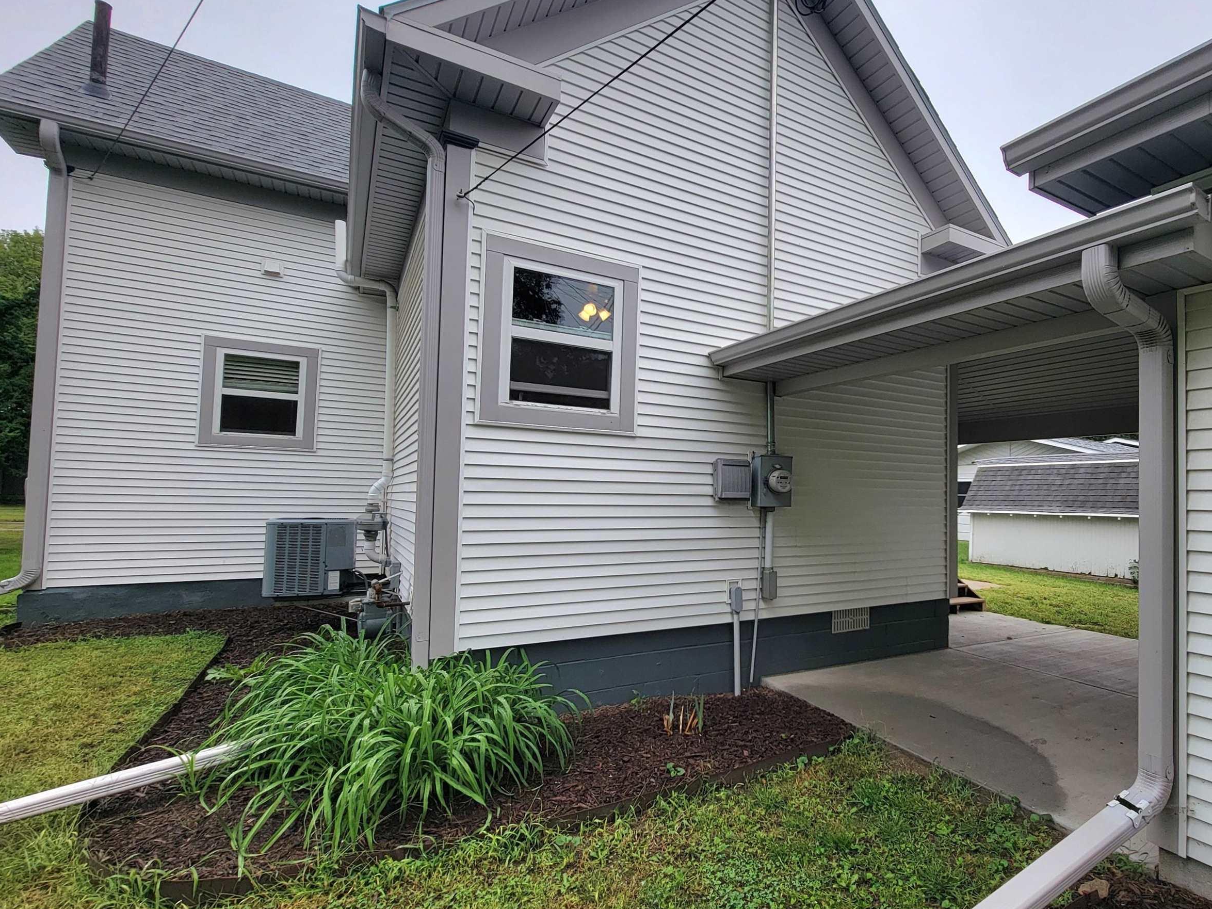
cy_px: 468
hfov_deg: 88.8
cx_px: 774
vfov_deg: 74.7
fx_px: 595
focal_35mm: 17
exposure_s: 1/417
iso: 50
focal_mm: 2.2
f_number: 2.2
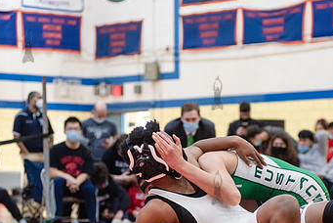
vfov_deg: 10.1
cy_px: 187
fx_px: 1259
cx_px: 217
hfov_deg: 15.0
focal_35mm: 136
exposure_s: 1/400
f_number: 3.5
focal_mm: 80
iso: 4000
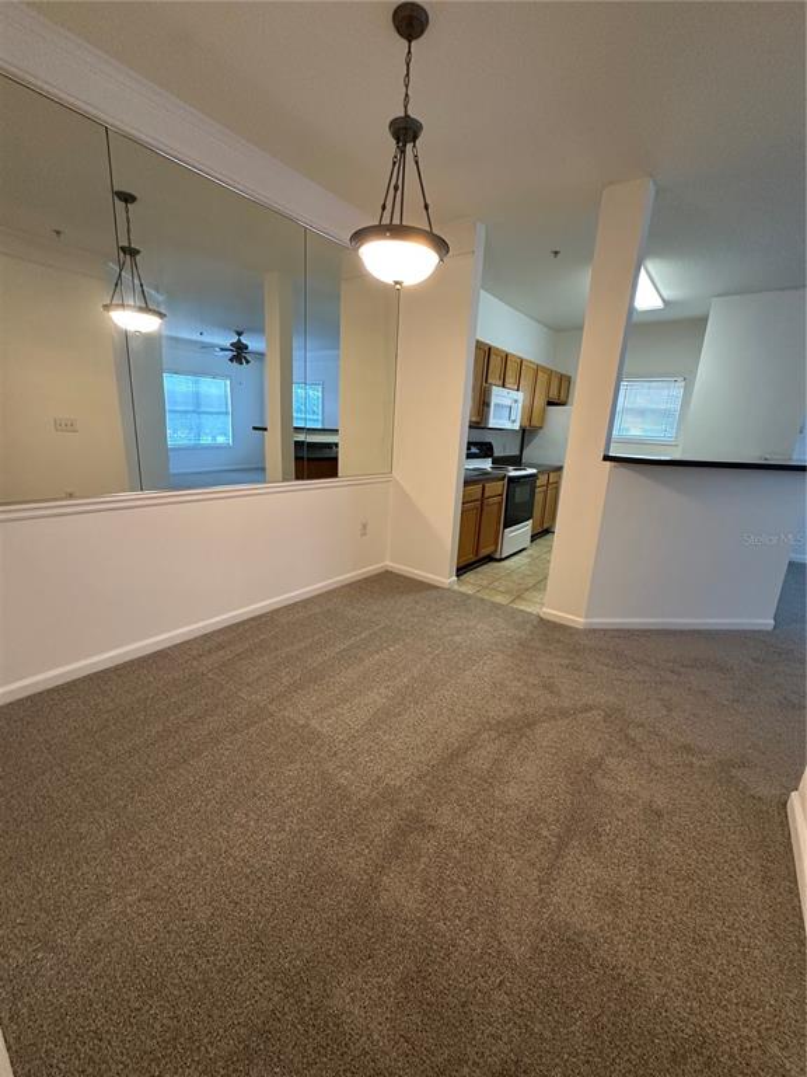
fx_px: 435
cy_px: 538
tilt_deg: -14.4
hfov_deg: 85.7
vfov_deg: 102.1
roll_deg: -3.8
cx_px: 404
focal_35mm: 14
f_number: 2.2
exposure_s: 1/60
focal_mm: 2.22
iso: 250
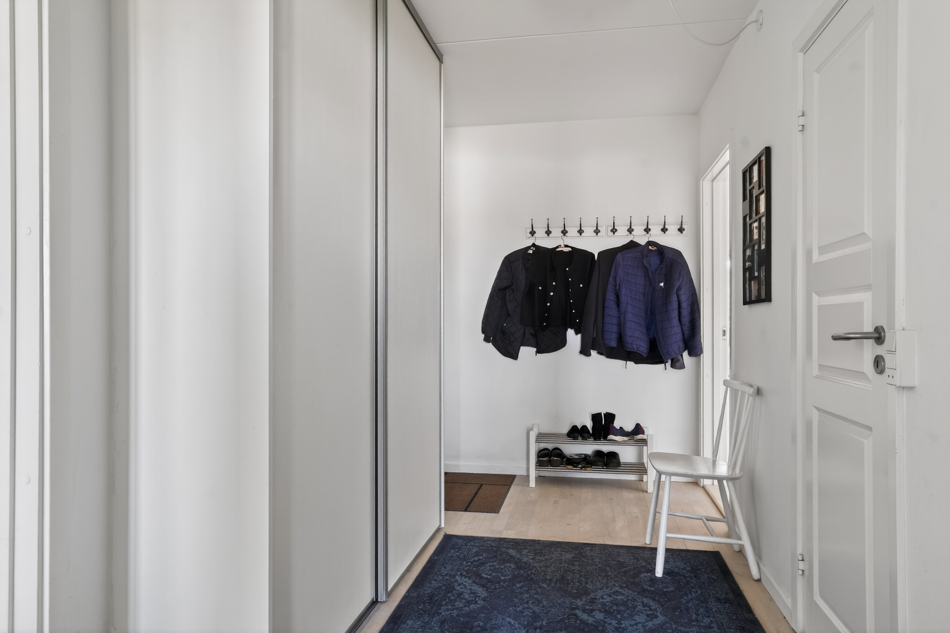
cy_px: 316
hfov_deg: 76.1
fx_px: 607
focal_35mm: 23
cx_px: 475
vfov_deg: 55.1
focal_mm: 23
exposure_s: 1/3.33
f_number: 8
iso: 400
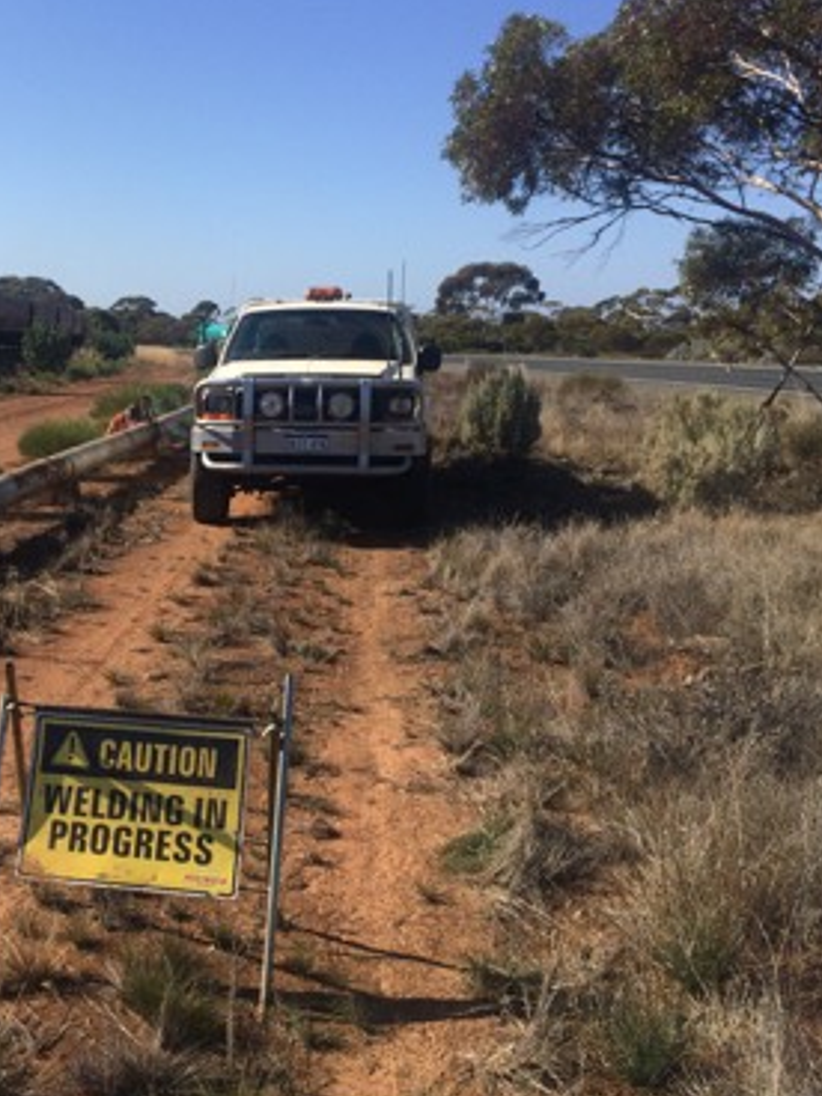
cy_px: 560
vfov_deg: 45.8
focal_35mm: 41
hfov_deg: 34.2
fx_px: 1298
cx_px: 173
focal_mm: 4.15
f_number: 2.2
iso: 32
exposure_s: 1/2415
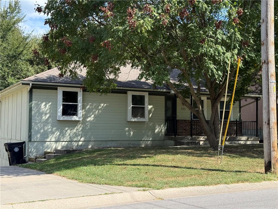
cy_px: 104
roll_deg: -0.1
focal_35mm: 48
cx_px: 139
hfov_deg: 39.7
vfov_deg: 30.3
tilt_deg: +3.9
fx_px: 385
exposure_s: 1/1715
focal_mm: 6.76
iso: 100
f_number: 1.78
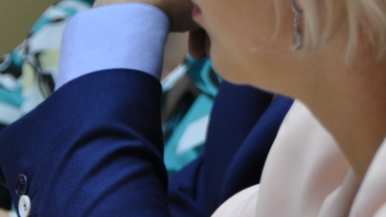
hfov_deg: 4.6
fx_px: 4753
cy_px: -21
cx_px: 250
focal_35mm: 464
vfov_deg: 2.6
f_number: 5.3
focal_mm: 105
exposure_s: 1/60
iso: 400
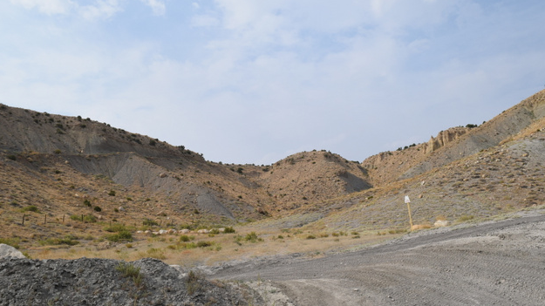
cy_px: 163
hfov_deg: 66.1
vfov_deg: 40.1
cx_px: 275
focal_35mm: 29
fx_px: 419
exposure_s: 1/500
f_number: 11
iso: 200
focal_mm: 18
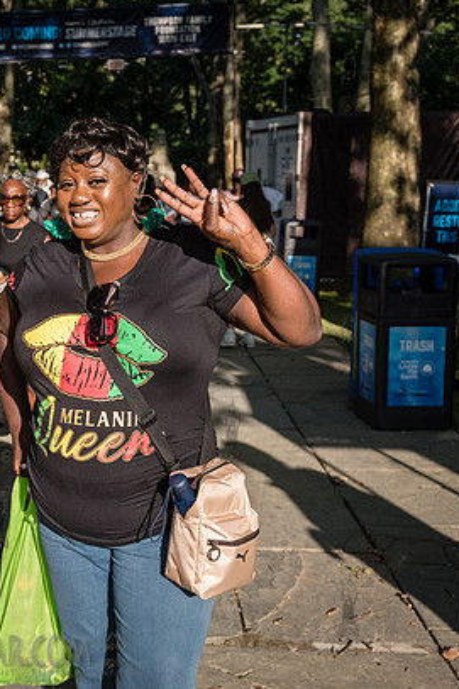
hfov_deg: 24.4
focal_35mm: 53
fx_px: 1014
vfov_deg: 37.5
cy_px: 325
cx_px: 2
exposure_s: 1/3200
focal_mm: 27
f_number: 3.5
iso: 500
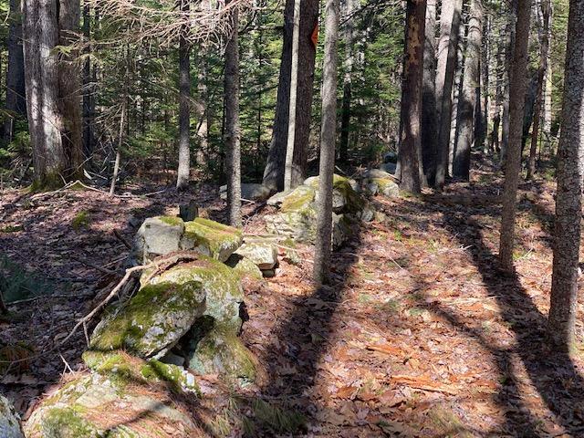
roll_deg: -2.7
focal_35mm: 52
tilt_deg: -8.7
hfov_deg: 36.8
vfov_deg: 28.0
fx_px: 877
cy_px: 219
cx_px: 292
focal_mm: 6
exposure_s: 1/130
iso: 20
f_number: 2
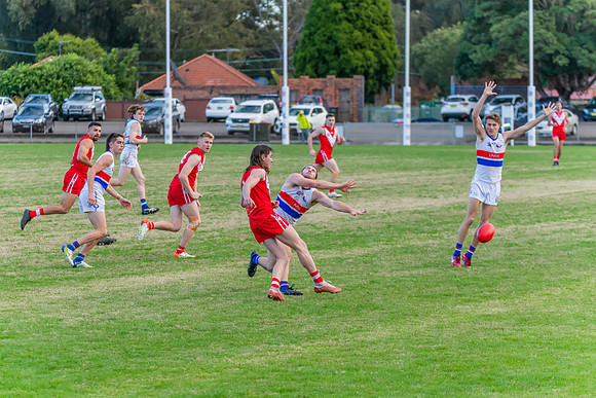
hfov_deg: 11.9
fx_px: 2862
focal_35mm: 173
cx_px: 277
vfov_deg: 7.9
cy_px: 187
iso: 2200
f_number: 5
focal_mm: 160
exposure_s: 1/1600
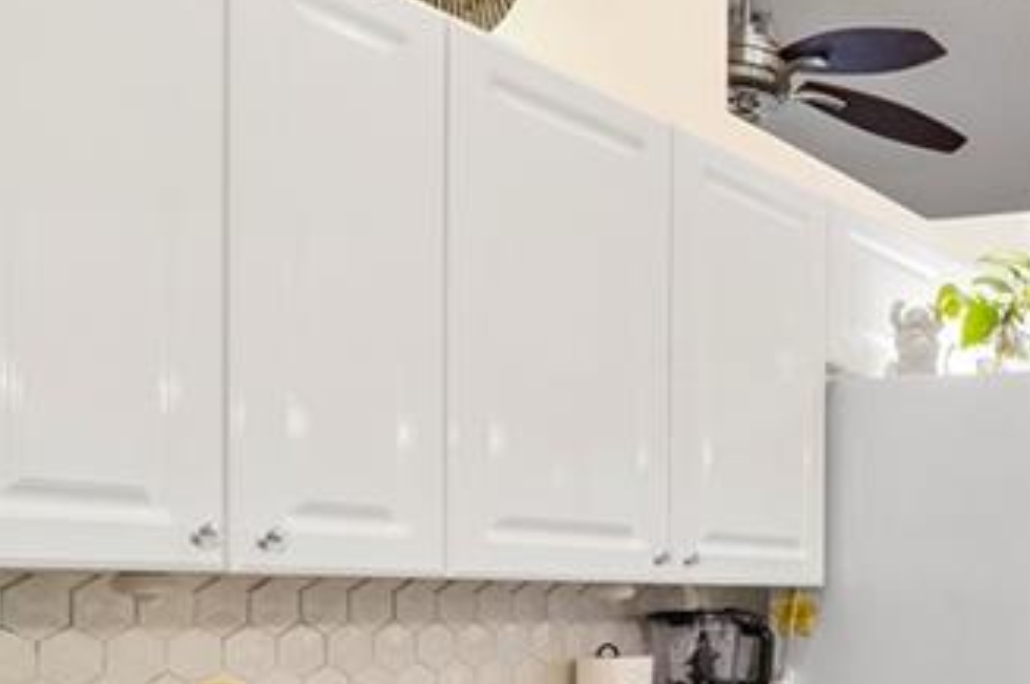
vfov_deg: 27.6
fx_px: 1343
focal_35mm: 47
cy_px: 604
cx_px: 1354
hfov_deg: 31.7
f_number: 11
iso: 160
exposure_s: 1/2.5
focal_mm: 10
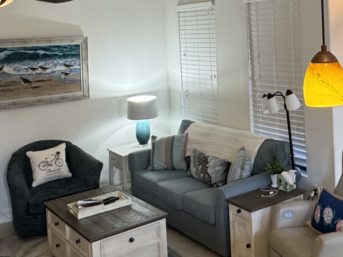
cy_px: 42
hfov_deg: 37.9
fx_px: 476
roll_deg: +2.1
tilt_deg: -1.7
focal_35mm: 48
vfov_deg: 29.4
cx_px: 283
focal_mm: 2.22
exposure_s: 1/60
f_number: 2.2
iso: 250
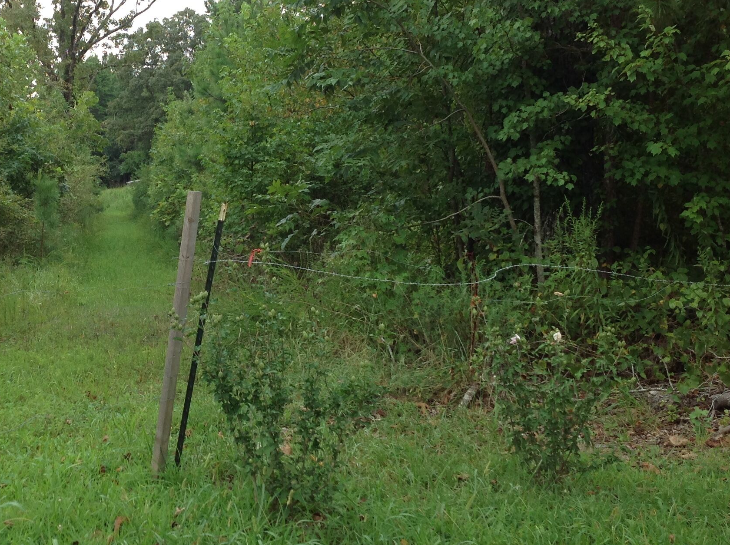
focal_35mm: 54
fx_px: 1137
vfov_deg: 26.8
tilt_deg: +1.5
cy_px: 186
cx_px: 189
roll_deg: -1.7
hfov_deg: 34.9
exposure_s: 1/191
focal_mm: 4.28
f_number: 2.4
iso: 50
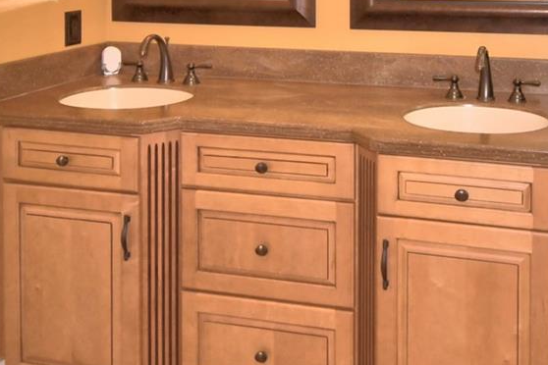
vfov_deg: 28.1
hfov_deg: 43.9
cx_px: 415
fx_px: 655
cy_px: -45
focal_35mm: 43
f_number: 4.5
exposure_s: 1/60
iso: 180
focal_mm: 10
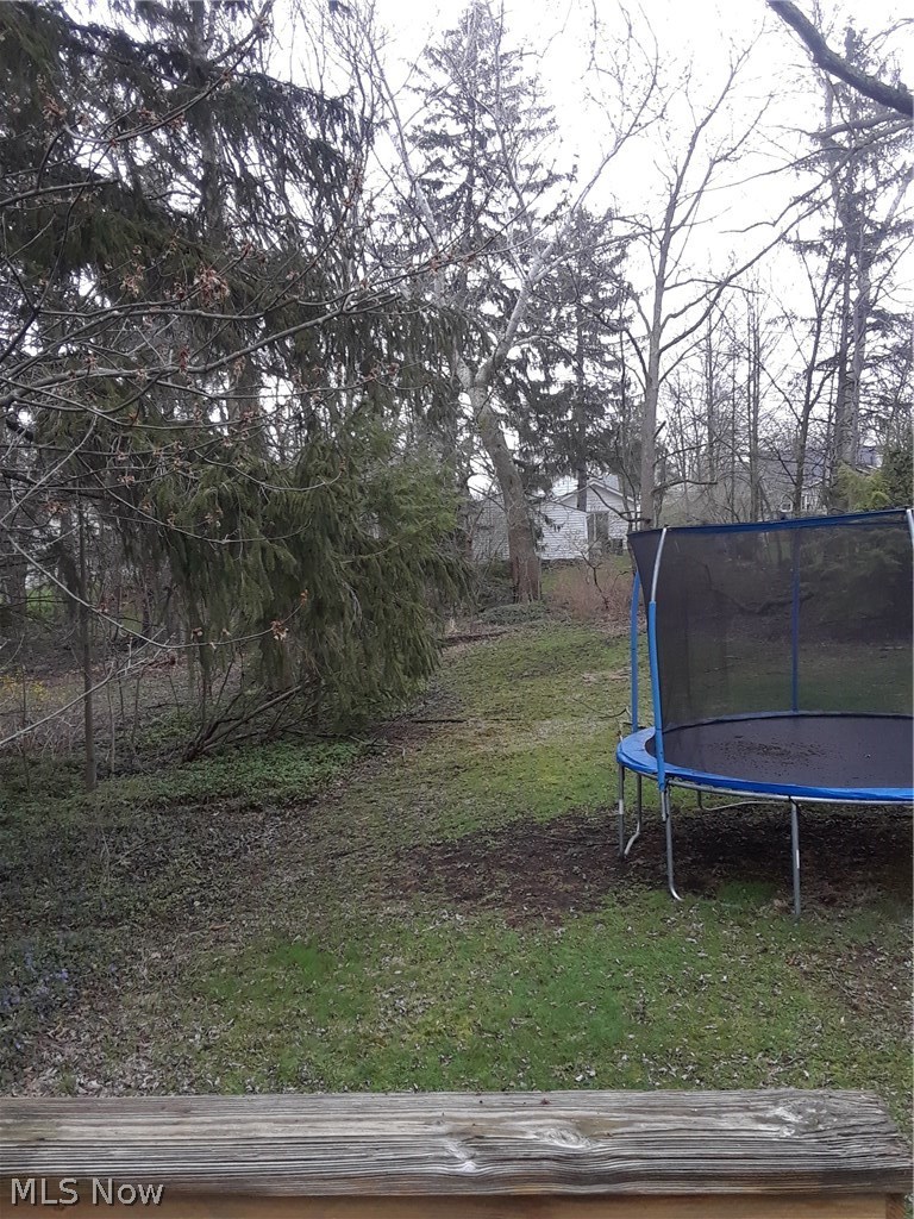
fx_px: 1056
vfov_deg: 60.0
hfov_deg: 46.8
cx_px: 457
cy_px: 610
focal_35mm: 30
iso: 64
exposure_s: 1/120
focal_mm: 2.47
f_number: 1.9
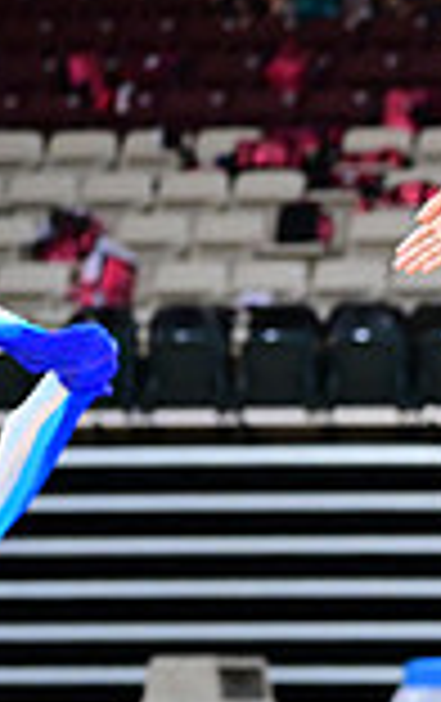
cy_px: 472
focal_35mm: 284
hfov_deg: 4.5
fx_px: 5441
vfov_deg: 7.4
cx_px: 1125
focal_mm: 75
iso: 6400
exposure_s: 1/1000
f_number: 3.2
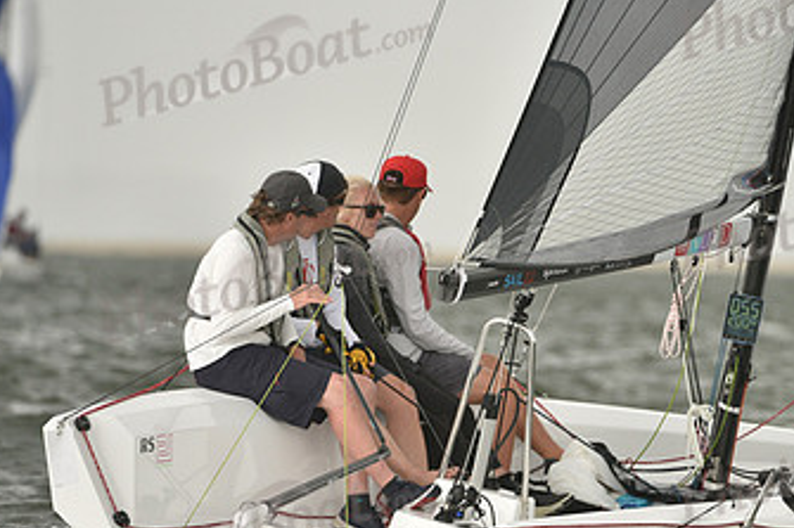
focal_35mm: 520
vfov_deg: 2.6
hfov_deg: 4.0
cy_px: 373
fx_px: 11463
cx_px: 557
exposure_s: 1/800
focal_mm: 300
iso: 400
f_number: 4.5
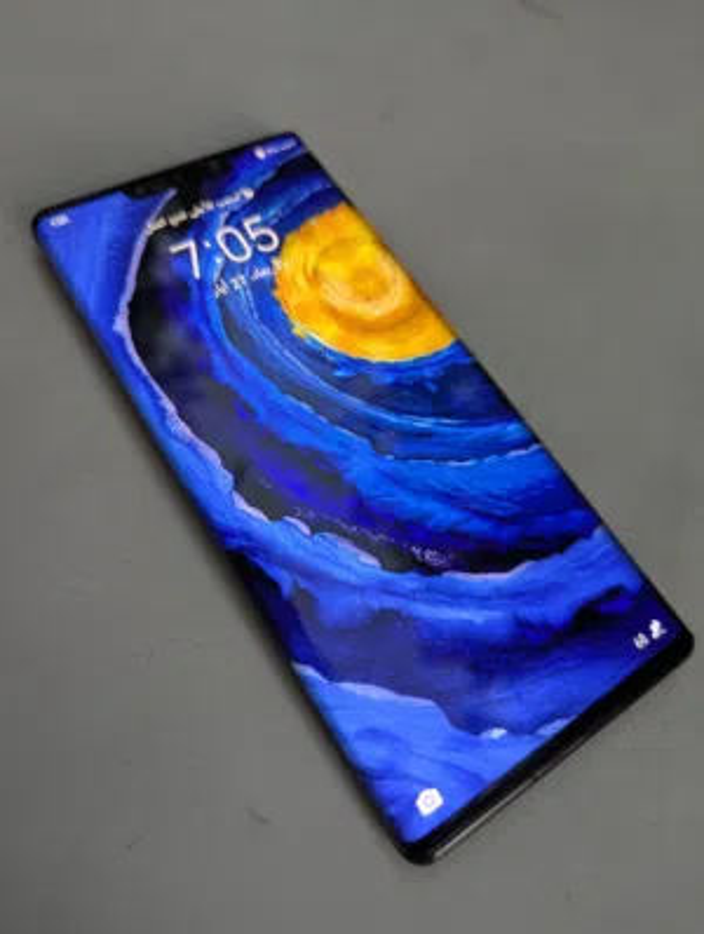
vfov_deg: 71.5
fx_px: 649
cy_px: 467
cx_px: 352
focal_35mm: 24
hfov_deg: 57.0
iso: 43
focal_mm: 6.81
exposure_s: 1/32.1
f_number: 1.85
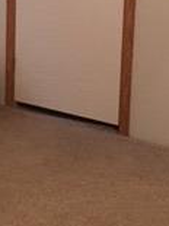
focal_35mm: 120
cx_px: 35
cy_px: 26
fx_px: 782
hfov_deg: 12.3
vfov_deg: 16.2
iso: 200
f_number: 2.2
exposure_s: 1/20
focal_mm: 4.15
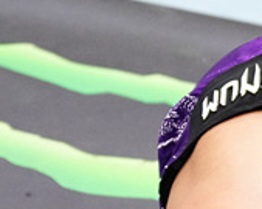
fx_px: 3263
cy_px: 375
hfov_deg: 4.5
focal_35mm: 421
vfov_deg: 3.6
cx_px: 536
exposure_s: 1/1250
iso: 3200
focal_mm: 70
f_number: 2.8
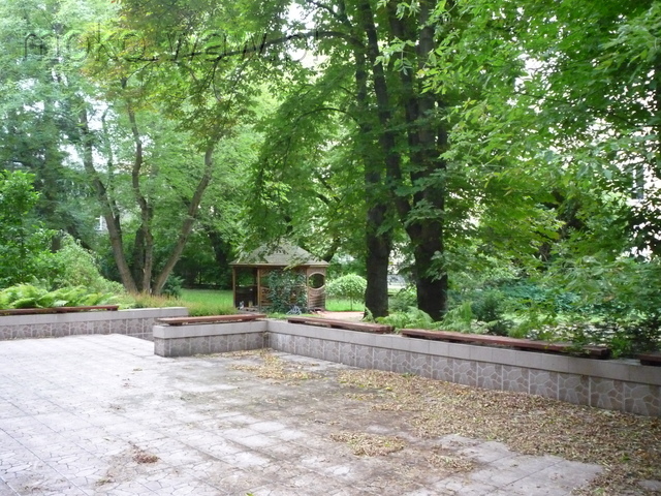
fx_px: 611
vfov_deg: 44.2
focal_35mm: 32
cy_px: 248
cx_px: 330
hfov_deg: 56.8
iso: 800
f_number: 3.3
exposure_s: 1/40
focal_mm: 5.2
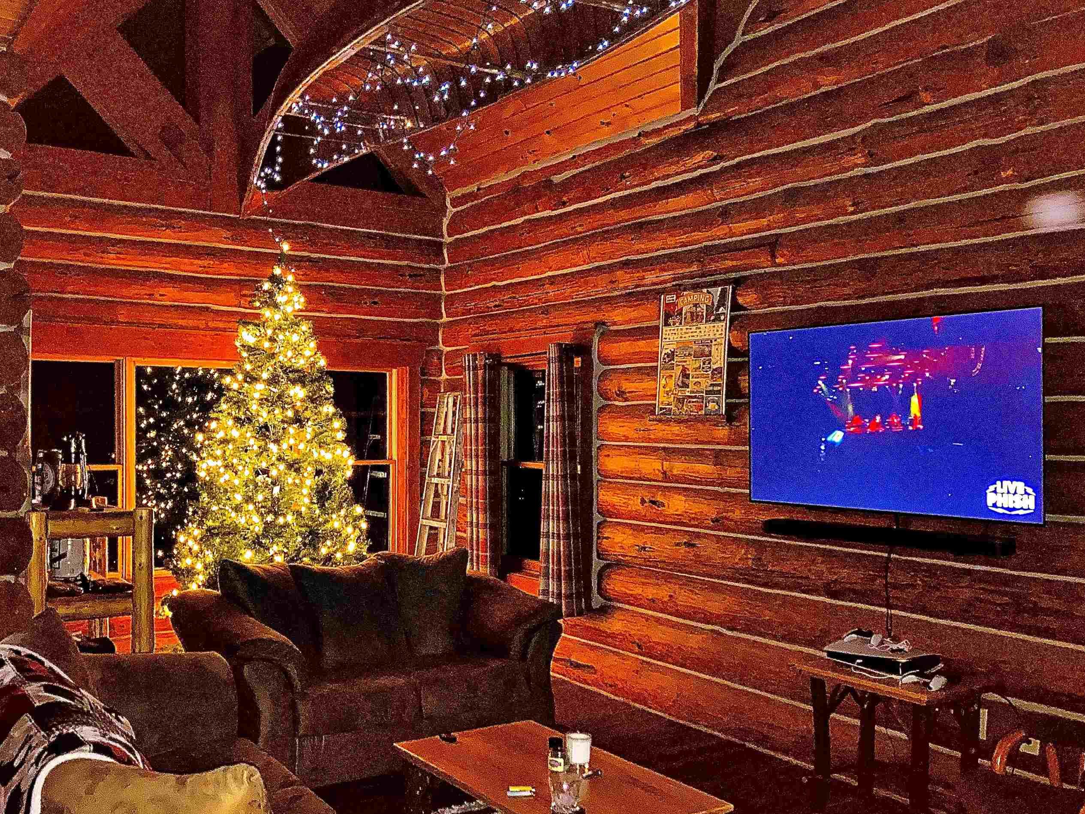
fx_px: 1066
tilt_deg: +0.0
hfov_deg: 53.9
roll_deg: -0.1
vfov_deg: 41.8
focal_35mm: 34
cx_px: 487
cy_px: 439
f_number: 1.8
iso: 500
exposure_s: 1/4
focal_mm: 3.99
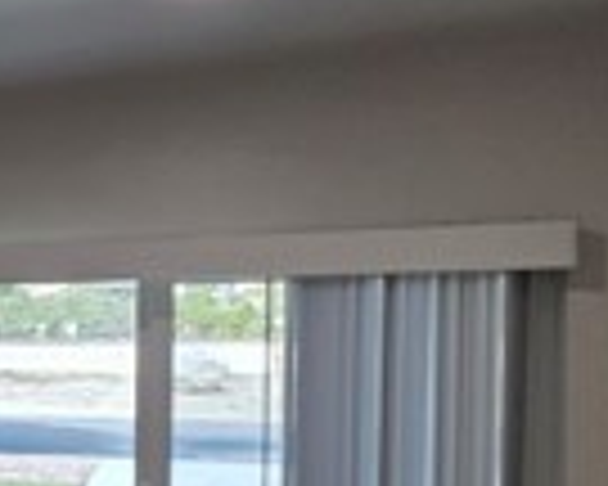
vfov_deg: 25.0
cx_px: -811
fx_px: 1080
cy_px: 392
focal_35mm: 60
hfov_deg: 15.8
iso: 64
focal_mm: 2.2
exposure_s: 1/120
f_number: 1.9
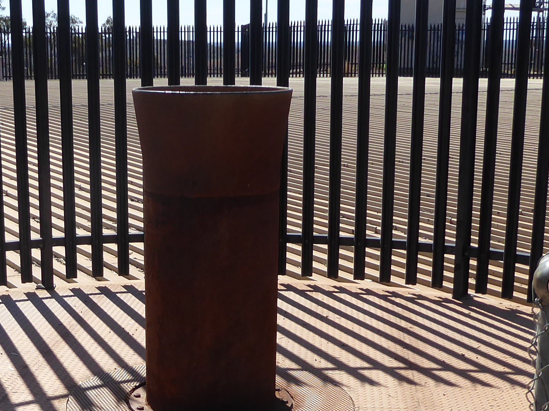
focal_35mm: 70
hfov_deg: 27.6
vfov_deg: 20.8
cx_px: 175
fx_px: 1110
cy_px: 307
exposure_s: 1/800
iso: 80
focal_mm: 4.3
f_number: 3.3
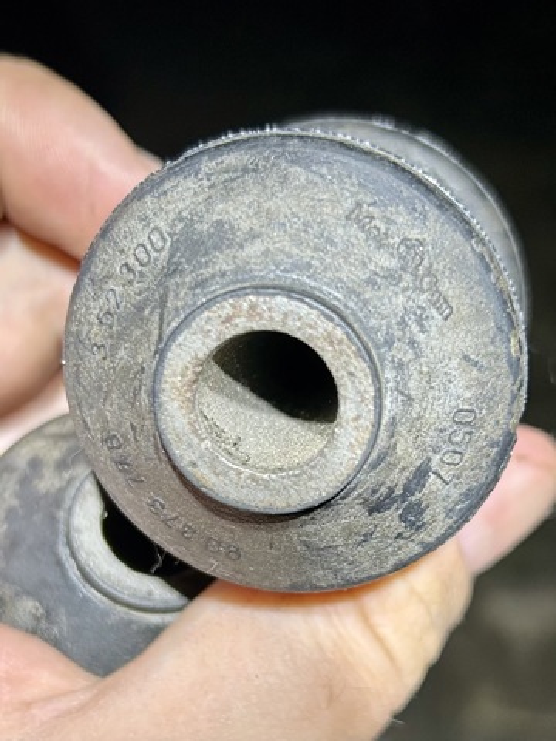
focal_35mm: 26
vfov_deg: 67.3
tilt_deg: -52.4
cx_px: 278
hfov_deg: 53.1
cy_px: 370
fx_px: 557
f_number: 1.5
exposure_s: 1/81
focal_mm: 5.7
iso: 125
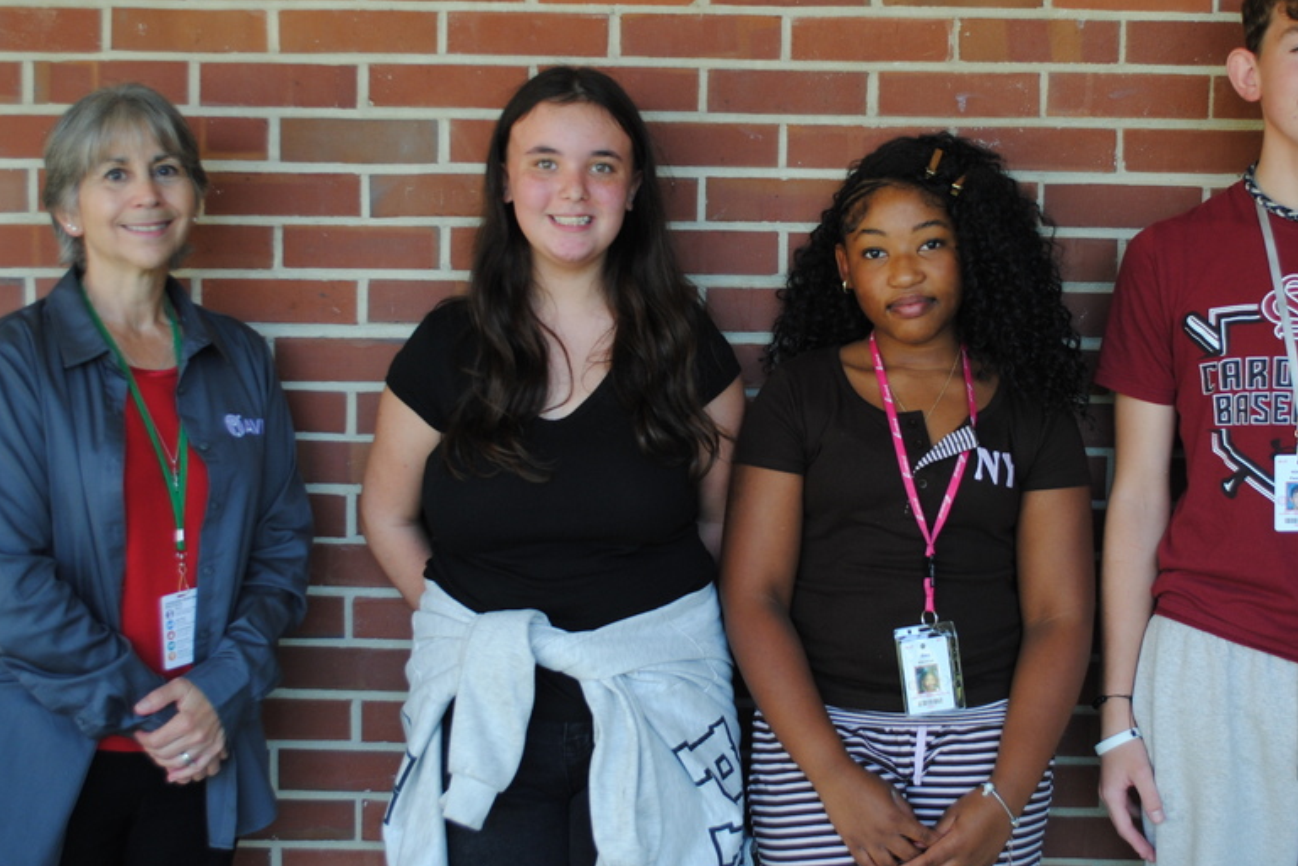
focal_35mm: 52
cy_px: 372
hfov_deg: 38.1
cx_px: 724
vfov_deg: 26.0
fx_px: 1875
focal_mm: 26
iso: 200
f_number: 5
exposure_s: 1/100
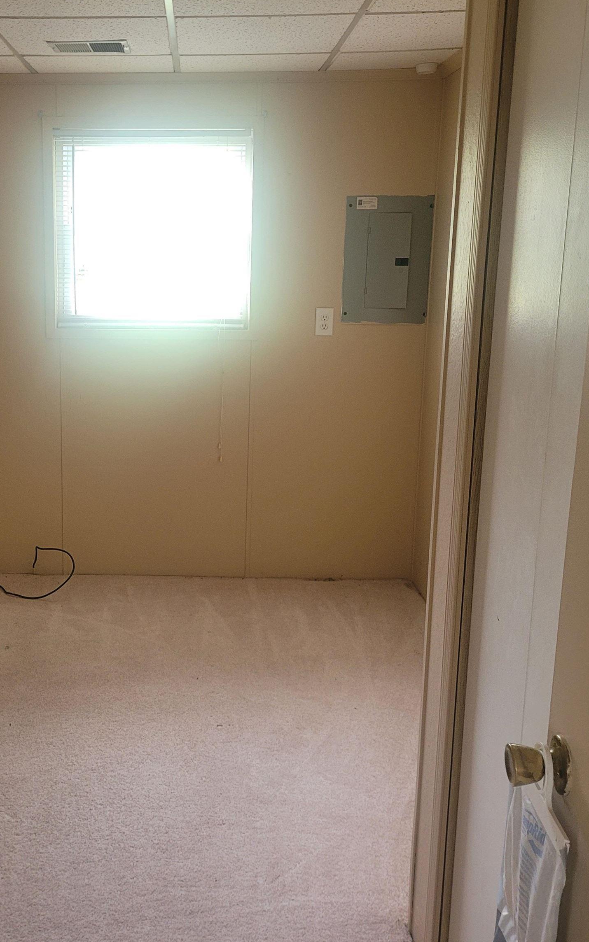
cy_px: 471
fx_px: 950
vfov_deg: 52.7
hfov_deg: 33.8
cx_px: 158
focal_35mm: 37
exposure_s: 1/40
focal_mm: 5.4
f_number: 1.8
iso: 200
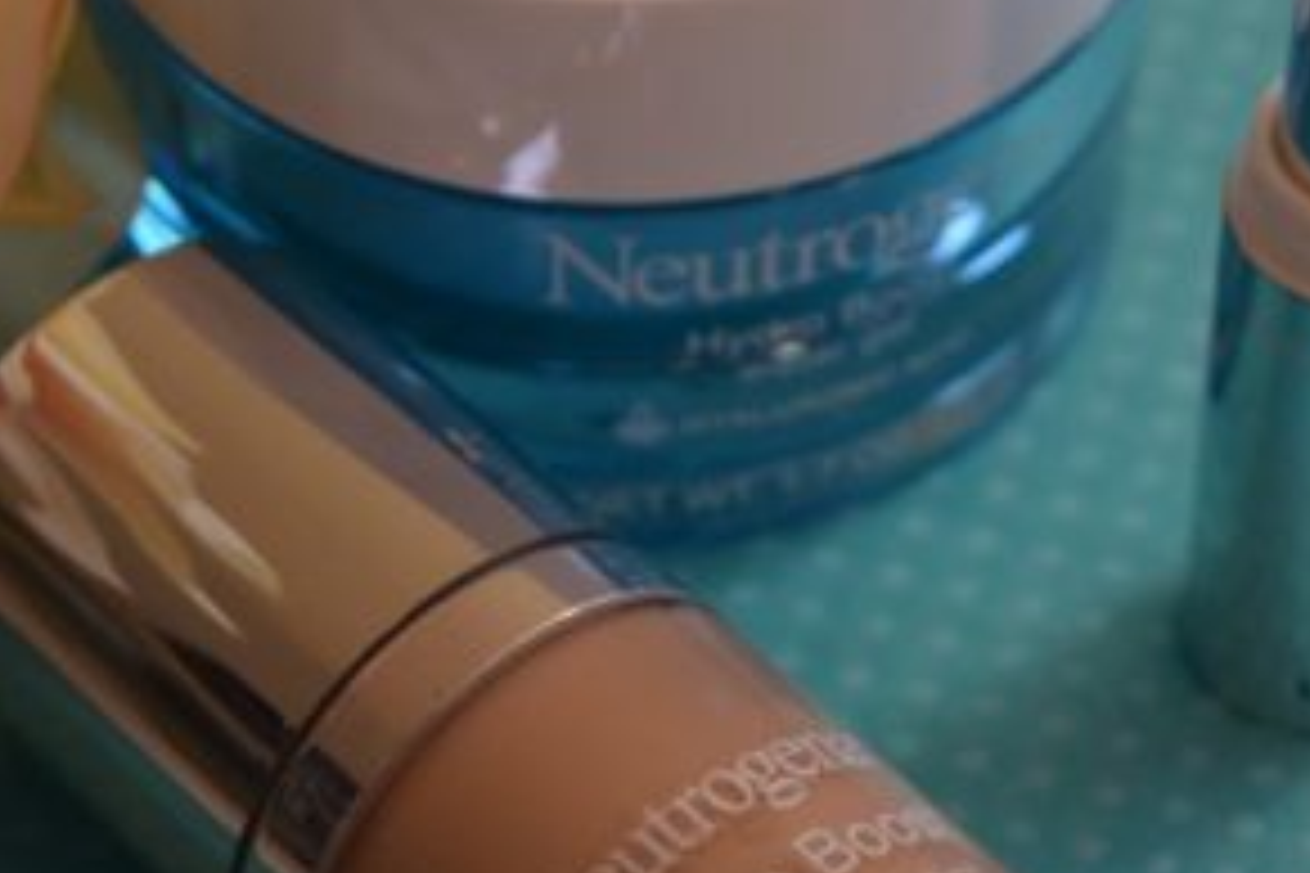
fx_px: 5858
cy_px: 466
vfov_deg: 8.5
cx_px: 882
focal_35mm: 161
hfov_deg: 12.7
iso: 1100
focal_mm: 48
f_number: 5.3
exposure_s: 1/60
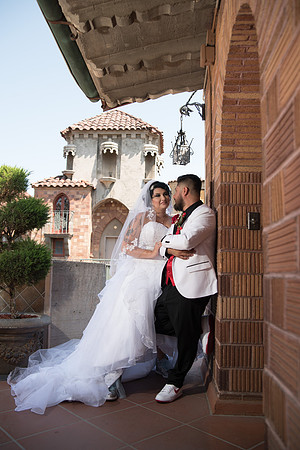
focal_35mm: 28
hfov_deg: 46.4
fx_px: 350
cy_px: 225
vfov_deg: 65.5
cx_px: 150
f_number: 4.5
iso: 100
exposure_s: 1/250
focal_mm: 28
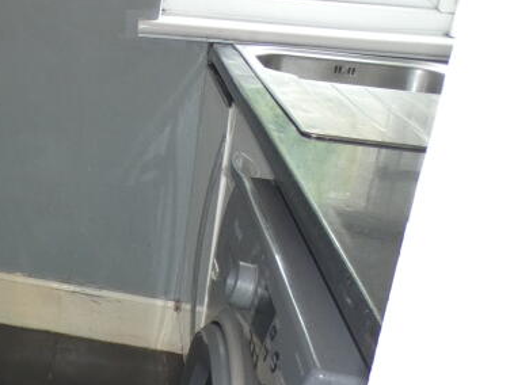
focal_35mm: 54
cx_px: -140
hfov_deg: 29.3
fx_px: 802
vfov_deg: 26.8
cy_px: 117
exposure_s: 1/60
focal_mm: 3.6
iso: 250
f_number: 2.8
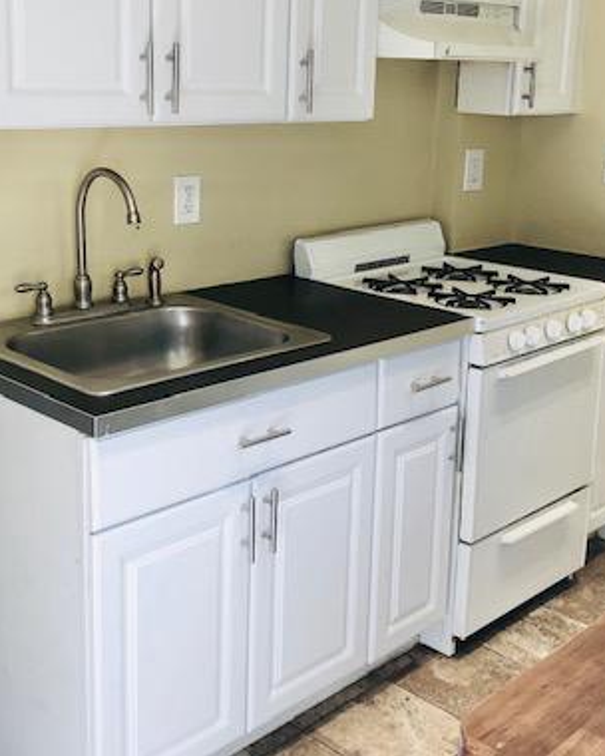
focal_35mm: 46
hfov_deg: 32.7
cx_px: 314
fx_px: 1030
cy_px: 312
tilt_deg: -12.6
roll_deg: -1.3
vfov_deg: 40.2
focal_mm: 4
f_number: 1.8
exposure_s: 1/120
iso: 32
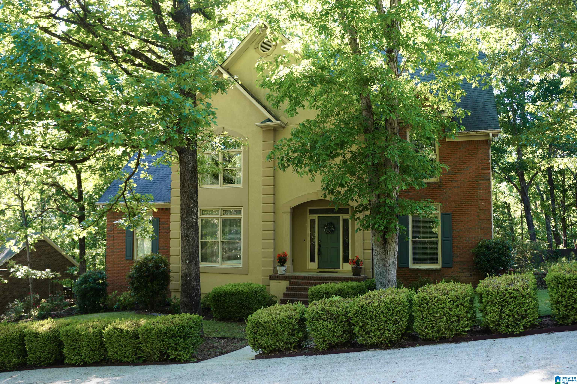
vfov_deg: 47.9
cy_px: 192
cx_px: 288
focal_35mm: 27
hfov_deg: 67.4
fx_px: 433
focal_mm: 18
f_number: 4
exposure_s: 1/60
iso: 125
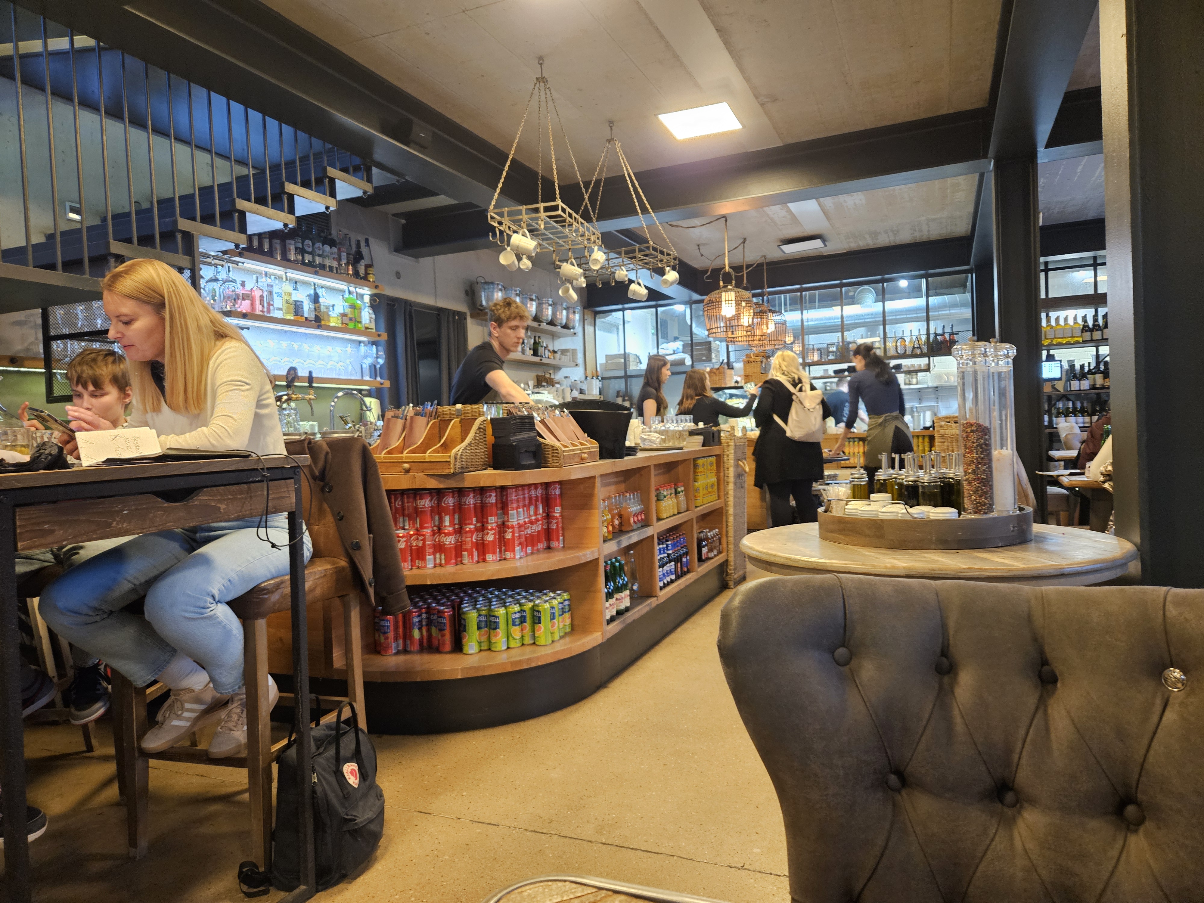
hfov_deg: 73.9
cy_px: 452
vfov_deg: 58.9
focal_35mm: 23
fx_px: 800
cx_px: 602
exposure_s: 1/33
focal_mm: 5.4
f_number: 1.8
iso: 640
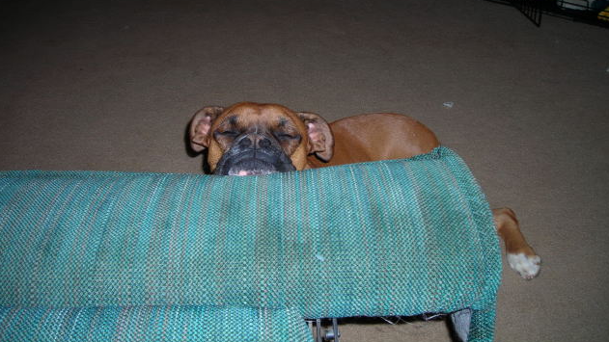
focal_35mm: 42
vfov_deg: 28.2
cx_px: 304
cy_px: 117
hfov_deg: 48.4
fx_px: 678
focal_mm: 6.3
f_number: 3.2
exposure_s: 1/60.1
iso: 65
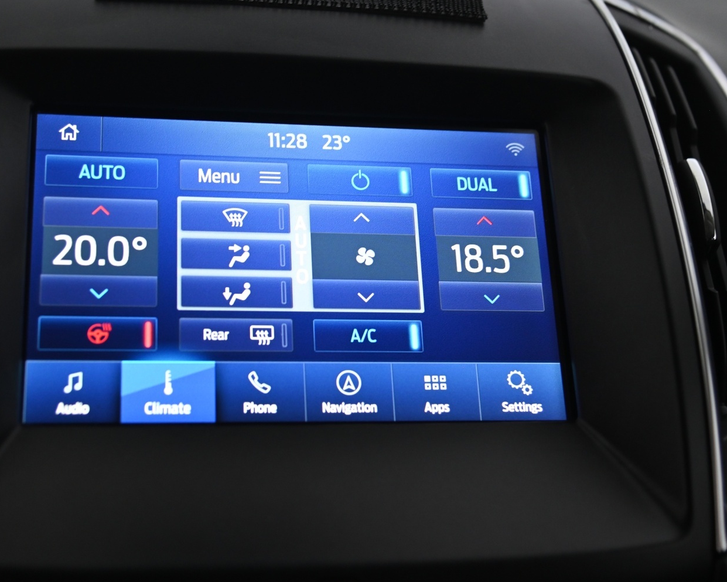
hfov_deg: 34.7
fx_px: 1162
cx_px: 303
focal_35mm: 54
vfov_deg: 28.1
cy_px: 286
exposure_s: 1/60
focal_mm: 44
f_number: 4
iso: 2000
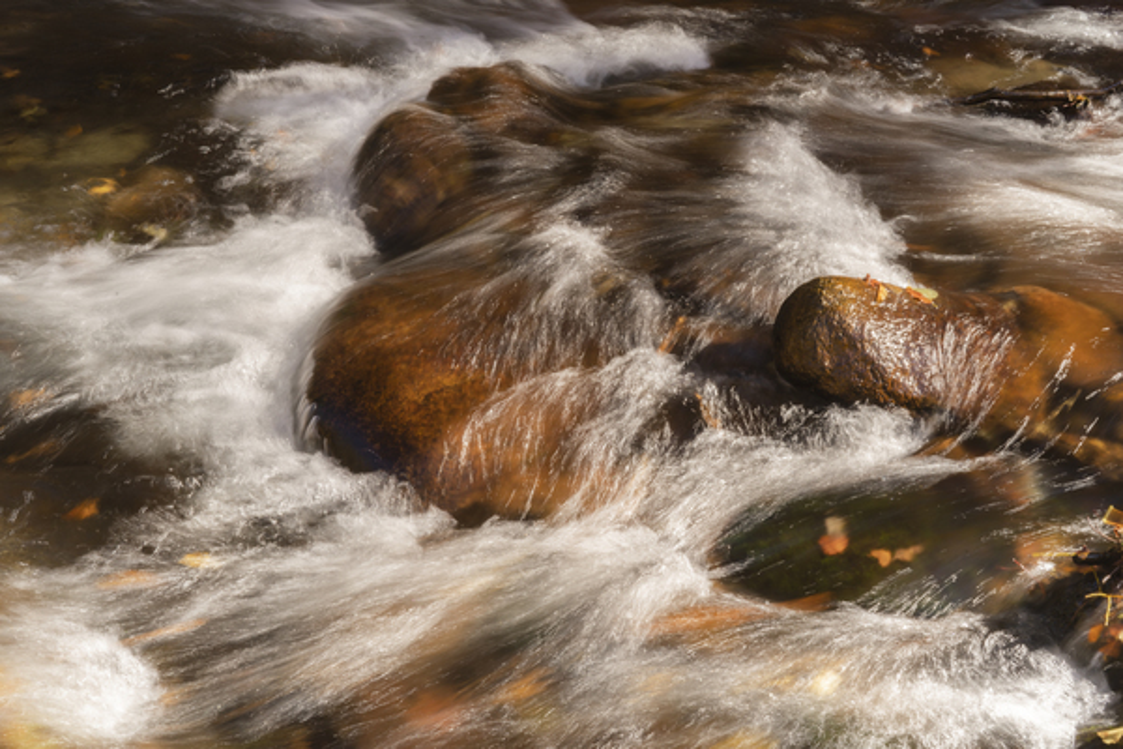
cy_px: 374
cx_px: 562
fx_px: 1310
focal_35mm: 42
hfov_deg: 46.4
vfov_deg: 31.9
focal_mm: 42
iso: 50
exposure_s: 1/4
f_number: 25
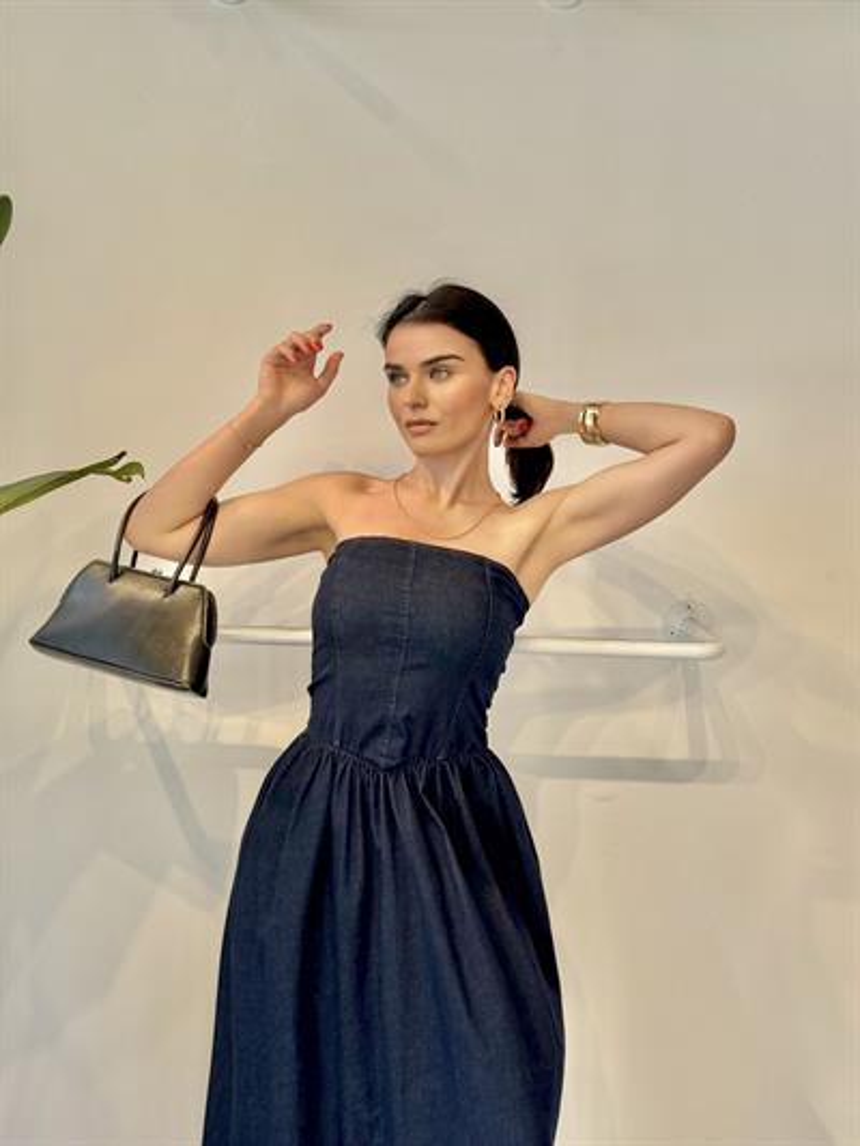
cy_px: 573
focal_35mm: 48
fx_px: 1589
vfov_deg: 39.6
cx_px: 430
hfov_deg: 30.3
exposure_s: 1/786
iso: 80
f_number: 1.78
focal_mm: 6.76
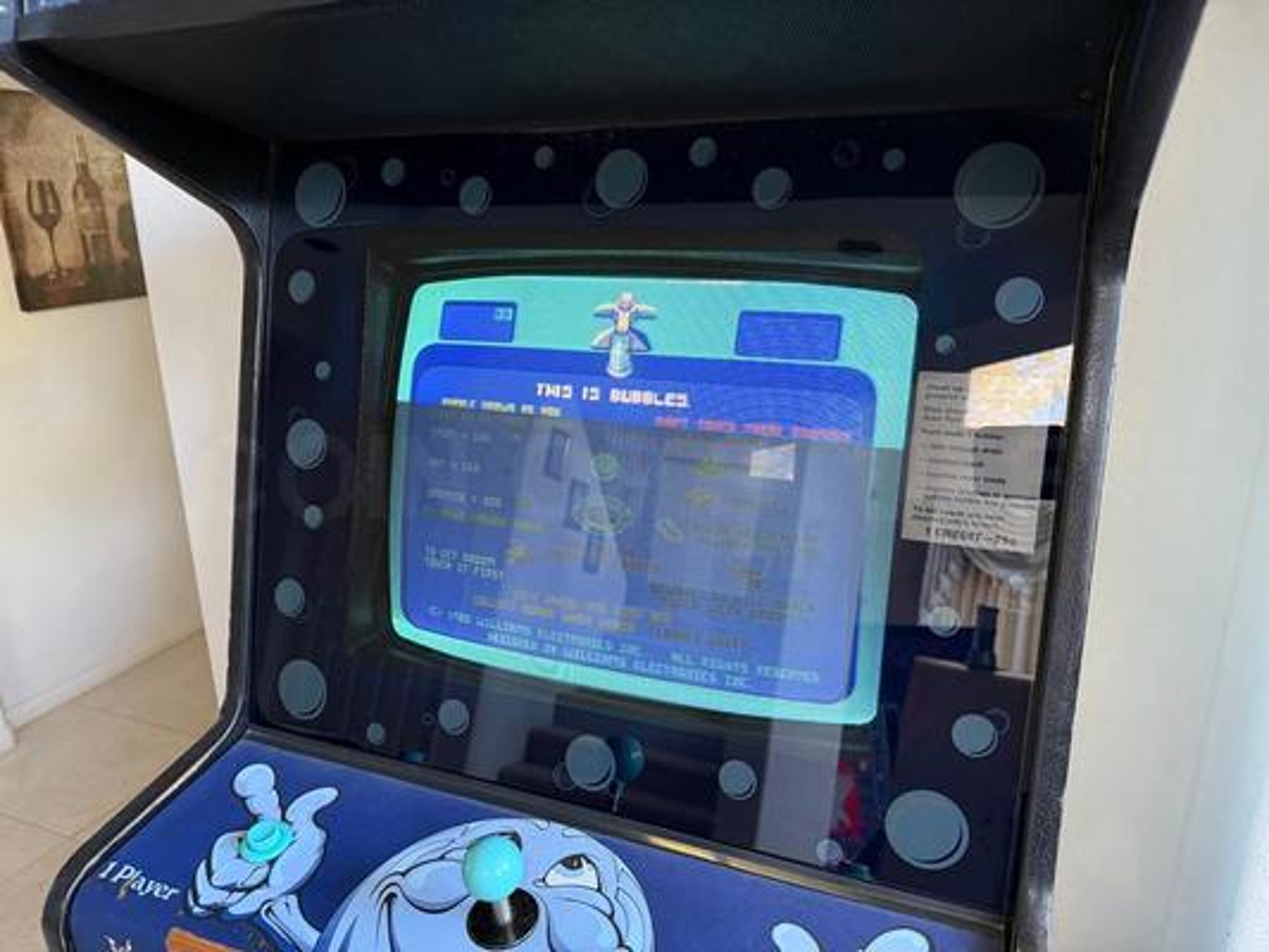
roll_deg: +0.2
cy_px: 476
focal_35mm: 24
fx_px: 880
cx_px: 634
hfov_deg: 71.6
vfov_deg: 56.8
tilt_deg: -17.6
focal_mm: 6.76
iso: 400
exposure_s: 1/60
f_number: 1.78
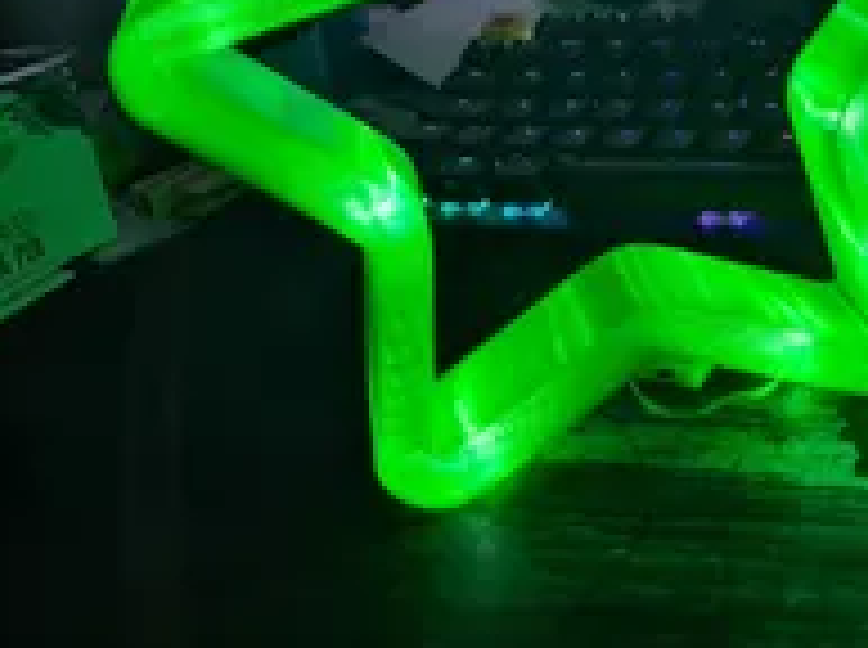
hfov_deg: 34.8
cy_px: 32
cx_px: 657
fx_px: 1352
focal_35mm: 54
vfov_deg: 25.8
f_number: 1.8
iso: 200
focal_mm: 5.4
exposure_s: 1/60
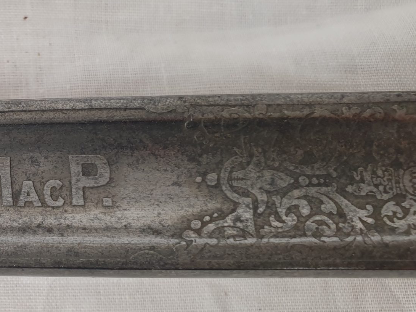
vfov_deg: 24.0
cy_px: 156
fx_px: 733
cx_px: -44
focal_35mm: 61
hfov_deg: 28.7
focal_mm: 4.3
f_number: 2.4
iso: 64
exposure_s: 1/50
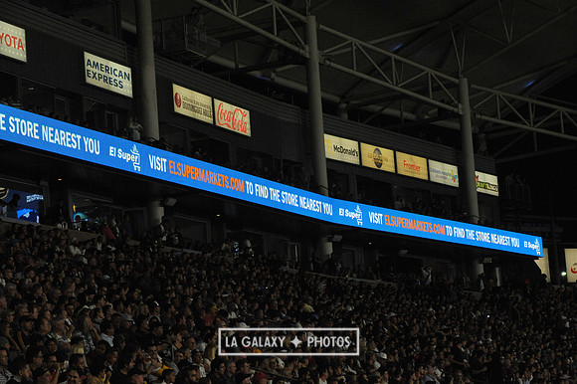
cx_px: 288
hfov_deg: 17.7
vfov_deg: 11.8
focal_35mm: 116
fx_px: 1858
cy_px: 192
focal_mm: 116
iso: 3200
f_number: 10
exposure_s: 1/400
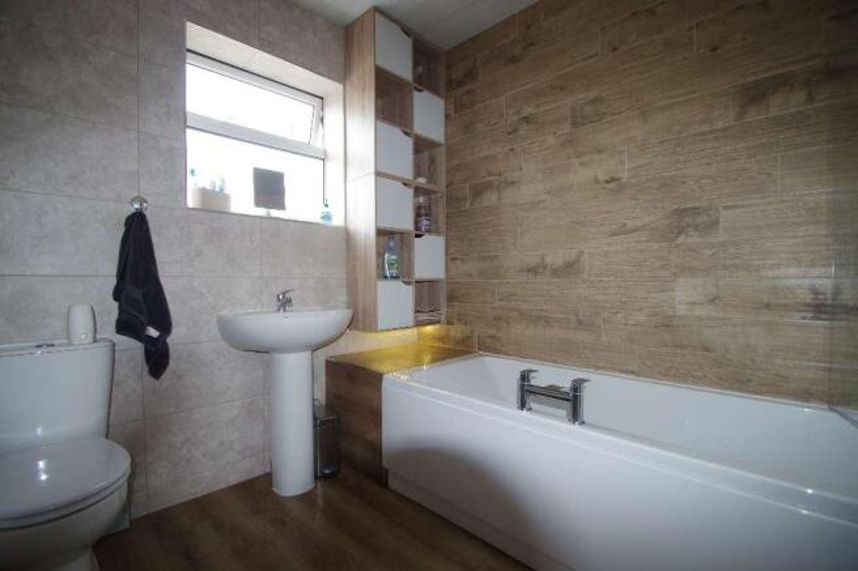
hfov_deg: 100.4
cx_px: 429
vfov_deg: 77.3
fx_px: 357
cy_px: 286
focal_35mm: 15
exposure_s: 1/30
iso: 200
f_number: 3.5
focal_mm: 10
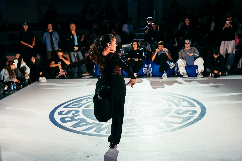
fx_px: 316
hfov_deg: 41.8
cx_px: 124
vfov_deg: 28.6
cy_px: 90
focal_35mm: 47
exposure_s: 1/800
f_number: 2.8
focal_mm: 42
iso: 3200
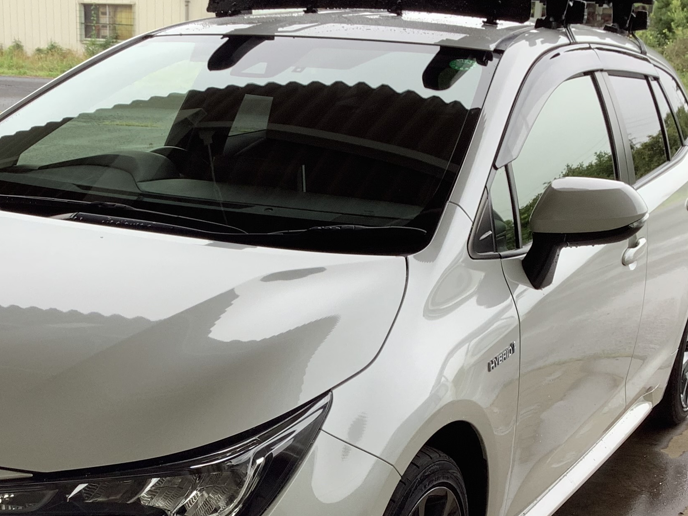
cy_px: 448
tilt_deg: -19.9
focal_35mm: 61
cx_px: 202
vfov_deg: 23.5
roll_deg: -1.7
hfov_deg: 31.3
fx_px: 1212
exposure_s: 1/167
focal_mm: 3.3
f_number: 2.4
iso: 25
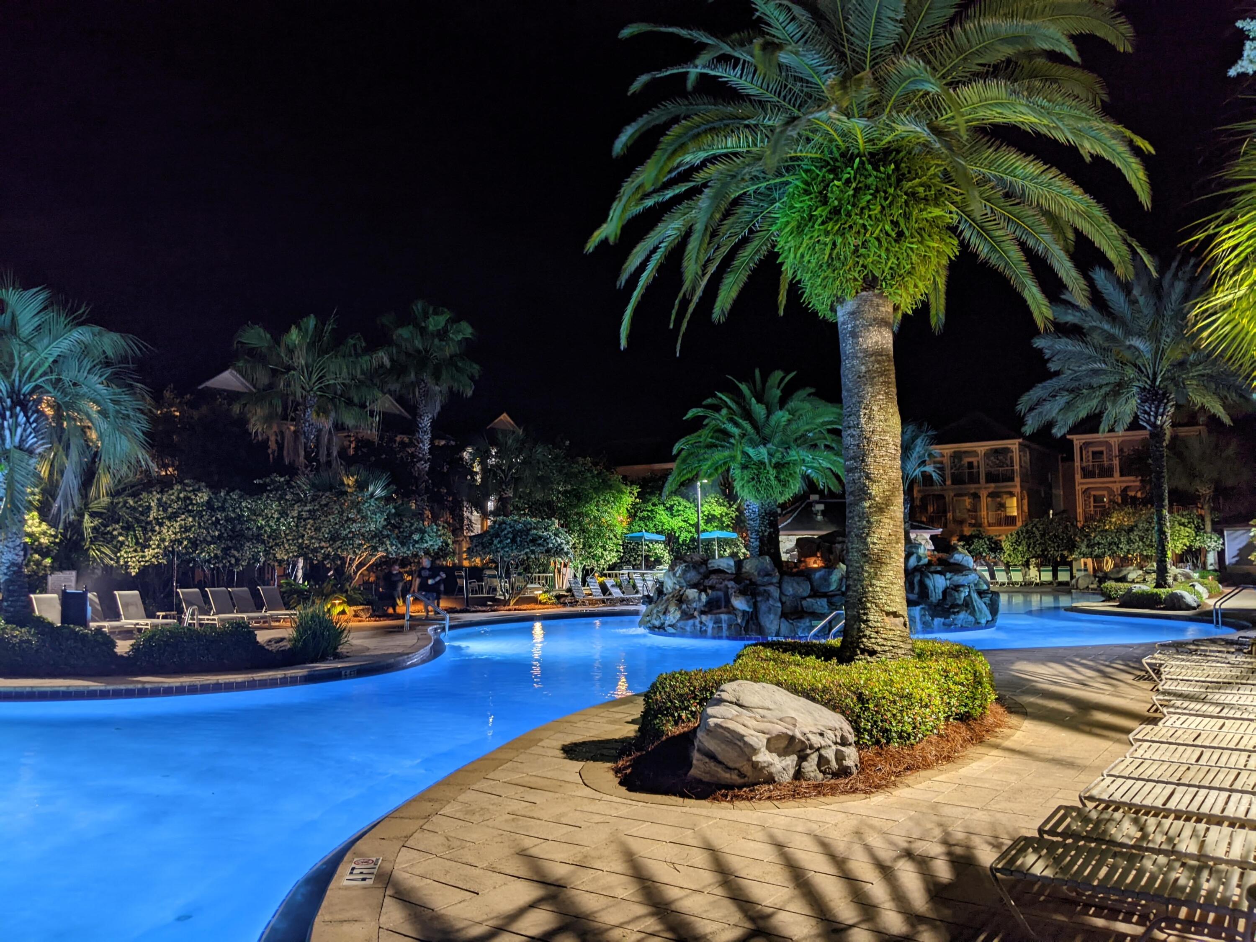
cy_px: 471
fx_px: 980
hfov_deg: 65.3
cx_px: 628
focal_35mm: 27
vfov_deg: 51.4
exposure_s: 1/6.32
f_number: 1.8
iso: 90
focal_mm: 4.44
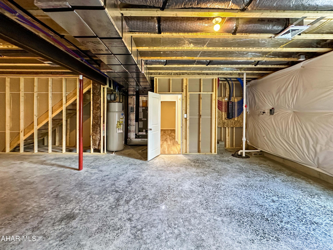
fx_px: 135
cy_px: 125
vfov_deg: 85.7
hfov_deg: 102.1
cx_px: 166
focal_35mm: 14
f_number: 2.2
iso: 800
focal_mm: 2.22
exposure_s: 1/60
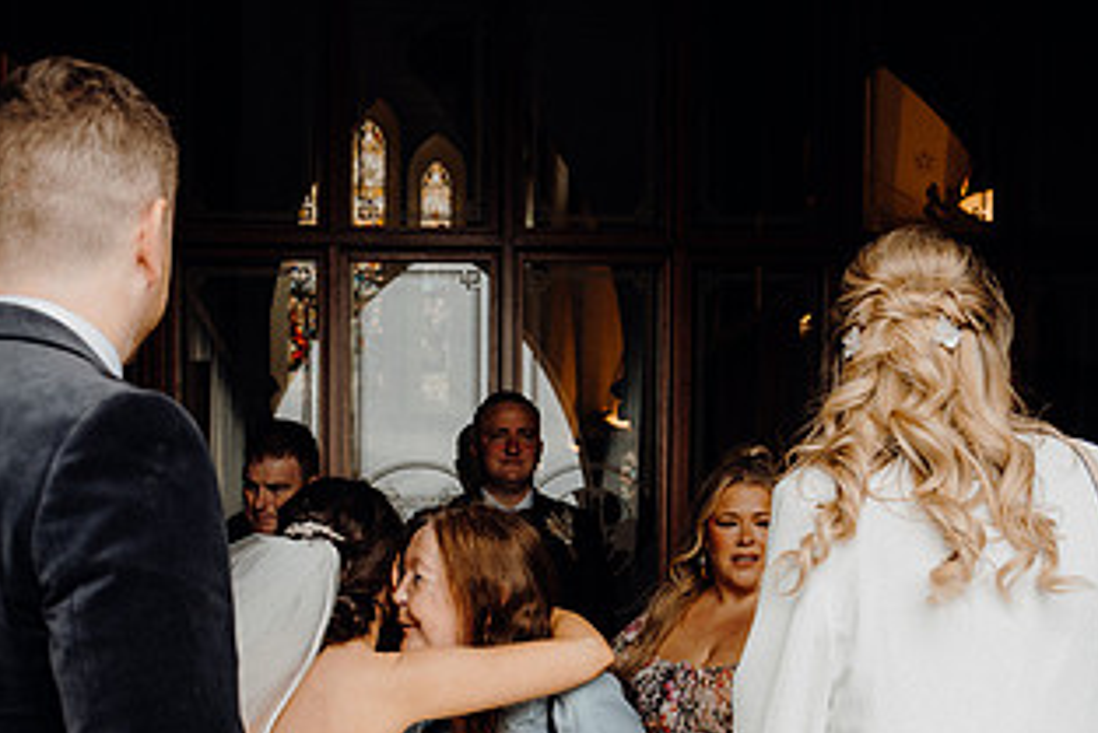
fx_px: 1526
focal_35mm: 50
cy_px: 665
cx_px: 417
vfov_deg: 26.1
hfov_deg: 39.3
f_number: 3.5
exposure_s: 1/200
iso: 160
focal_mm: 27
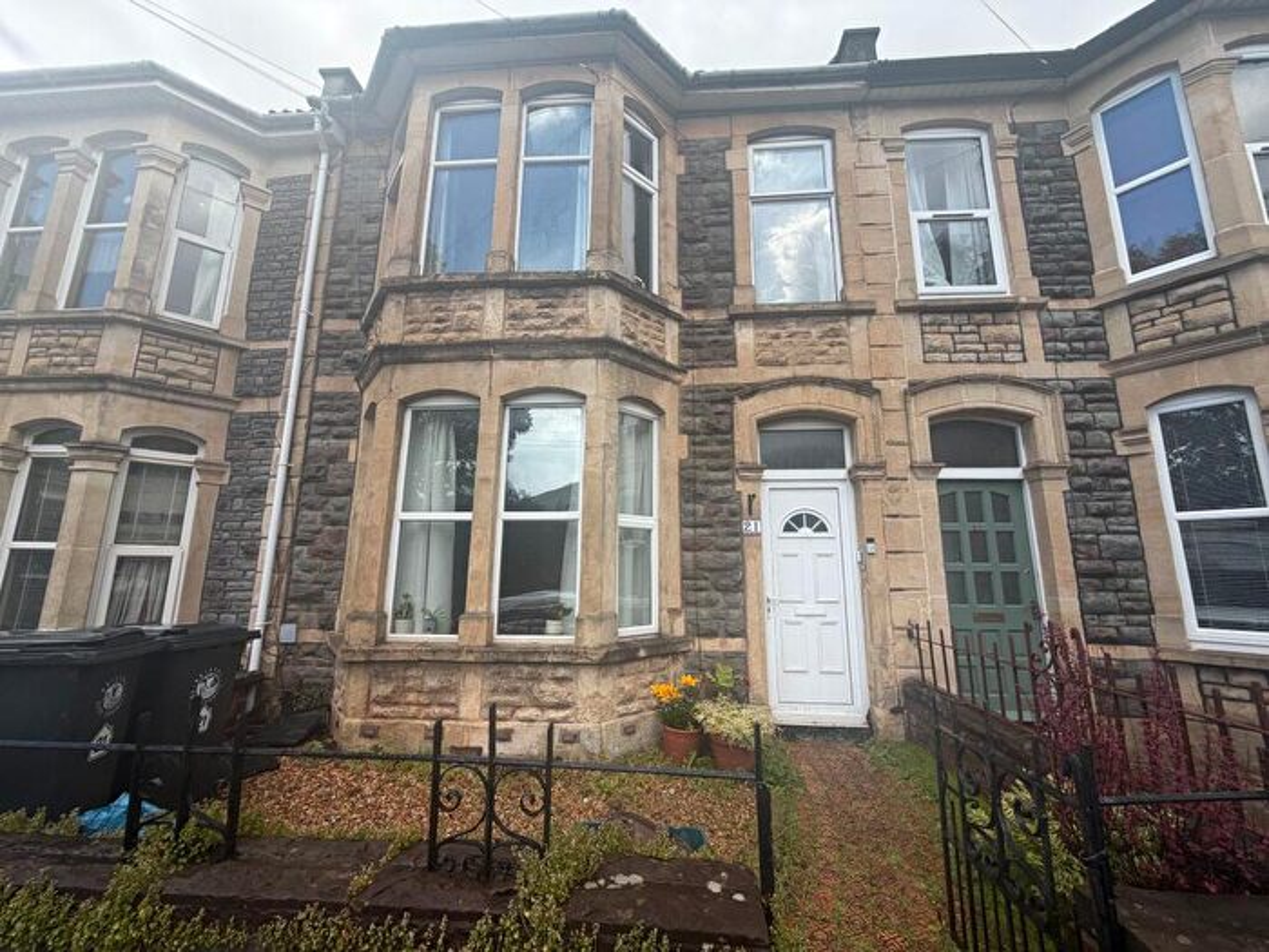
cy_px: 476
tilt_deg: +9.9
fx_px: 513
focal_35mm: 14
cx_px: 634
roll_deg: -0.5
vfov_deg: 85.7
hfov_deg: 102.1
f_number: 2.2
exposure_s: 1/502
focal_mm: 2.22
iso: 50
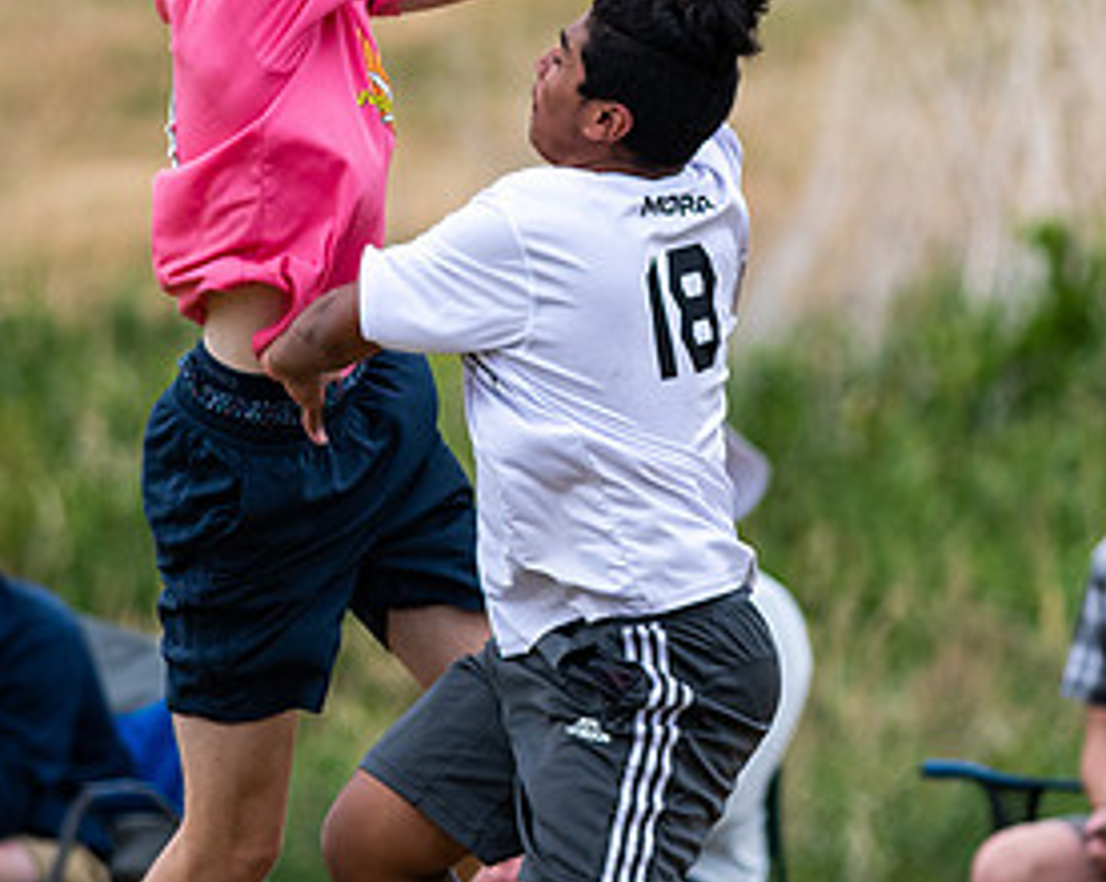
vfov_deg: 1.4
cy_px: 145
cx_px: 811
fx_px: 35465
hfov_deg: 1.8
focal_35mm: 1085
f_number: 4
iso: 400
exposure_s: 1/3200
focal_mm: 300
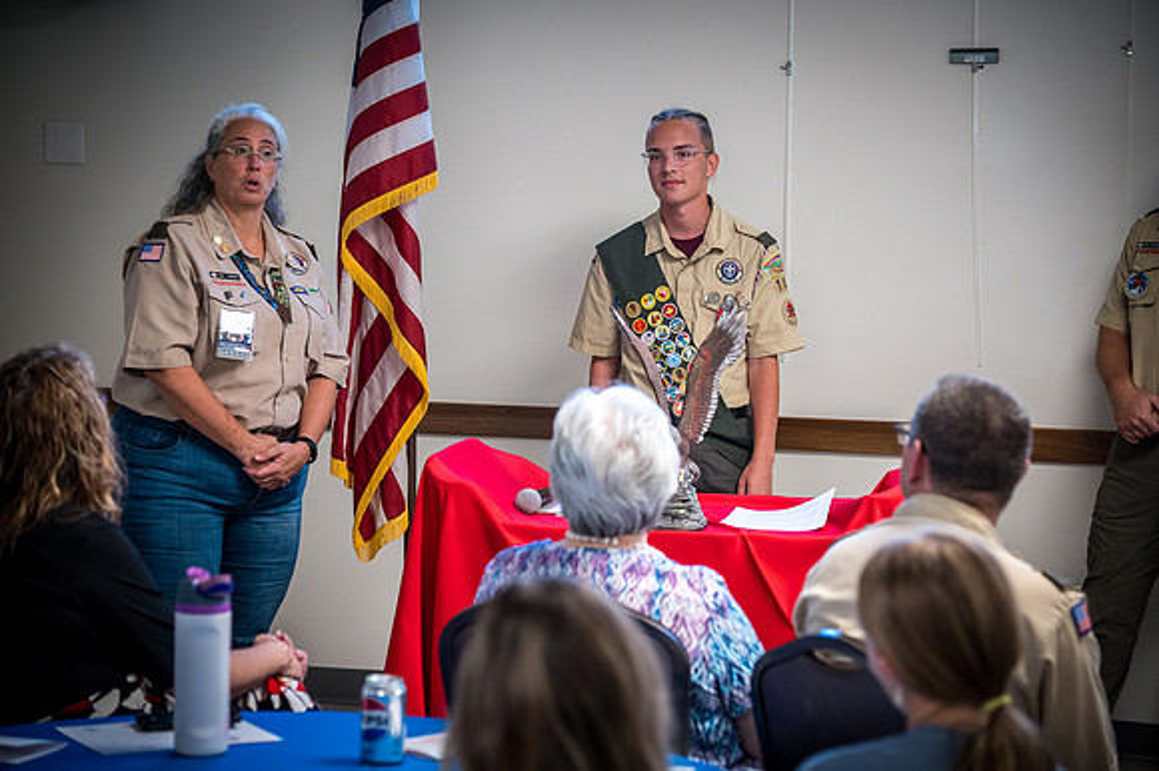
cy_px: 386
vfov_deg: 14.8
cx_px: 580
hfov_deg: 22.2
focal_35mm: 92
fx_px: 2960
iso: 2500
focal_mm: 92
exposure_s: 1/125
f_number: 4
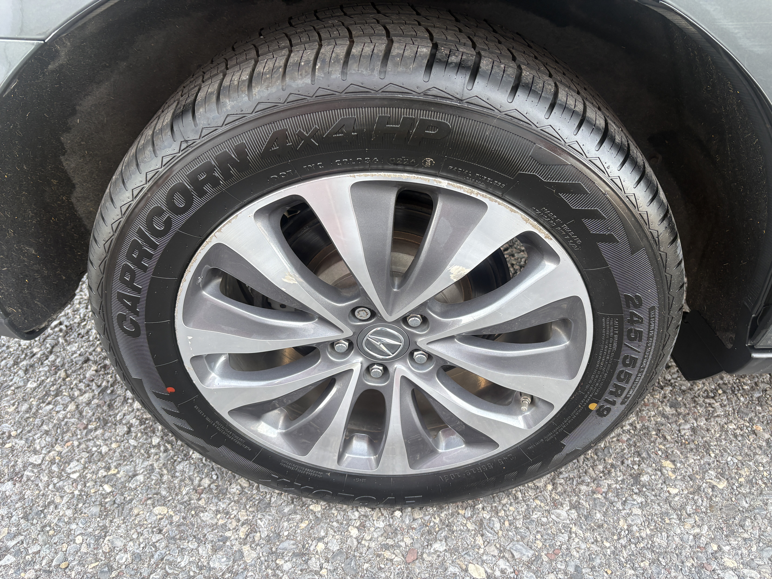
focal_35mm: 26
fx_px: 580
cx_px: 386
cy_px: 290
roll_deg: +4.1
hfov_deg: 67.3
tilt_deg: -42.2
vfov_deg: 53.1
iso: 80
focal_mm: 5.96
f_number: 1.6
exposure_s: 1/120
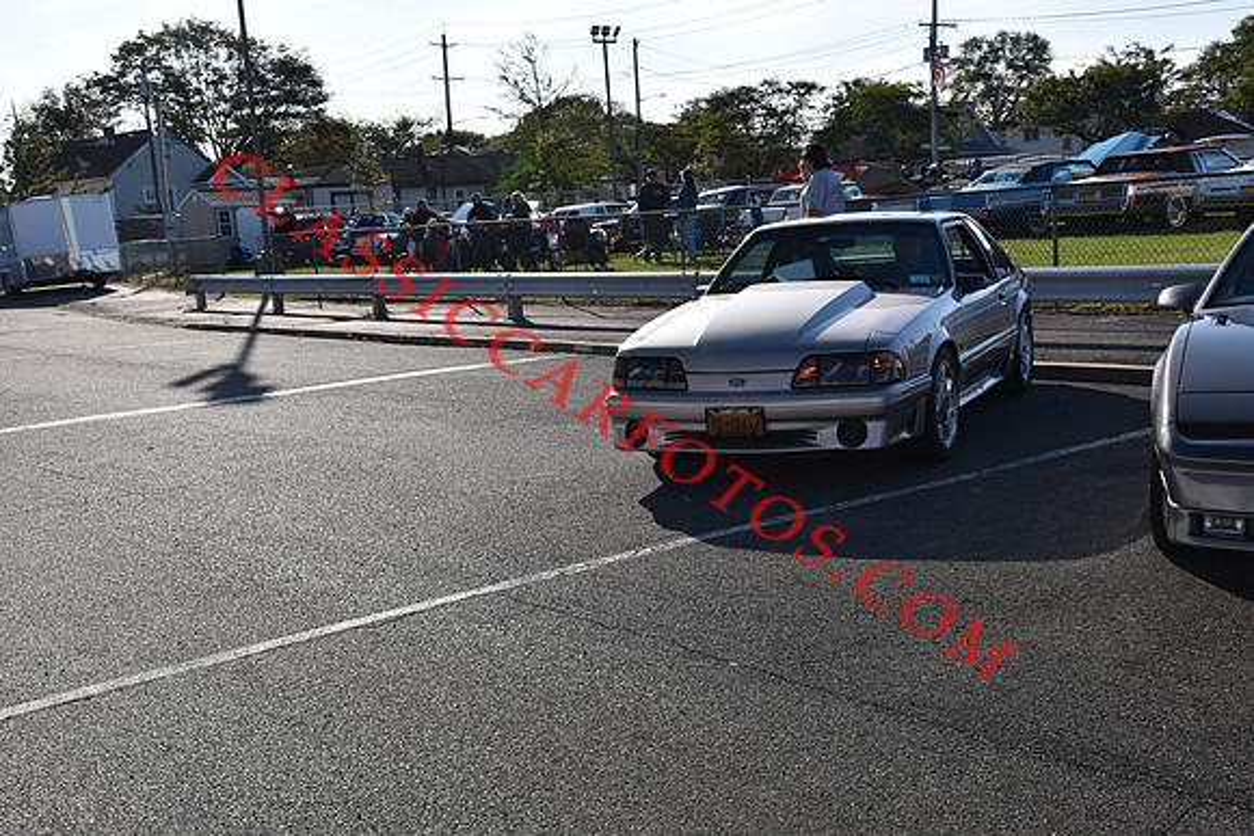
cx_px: 627
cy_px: 418
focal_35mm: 40
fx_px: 1411
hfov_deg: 47.9
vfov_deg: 33.0
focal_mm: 27
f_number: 8
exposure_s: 1/250
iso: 250
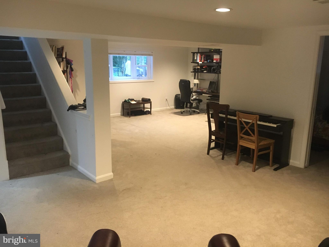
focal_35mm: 29
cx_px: 164
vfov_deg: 48.2
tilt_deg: -12.3
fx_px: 276
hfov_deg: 61.7
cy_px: 124
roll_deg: -0.5
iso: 200
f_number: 2.2
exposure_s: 1/15
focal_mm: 4.15
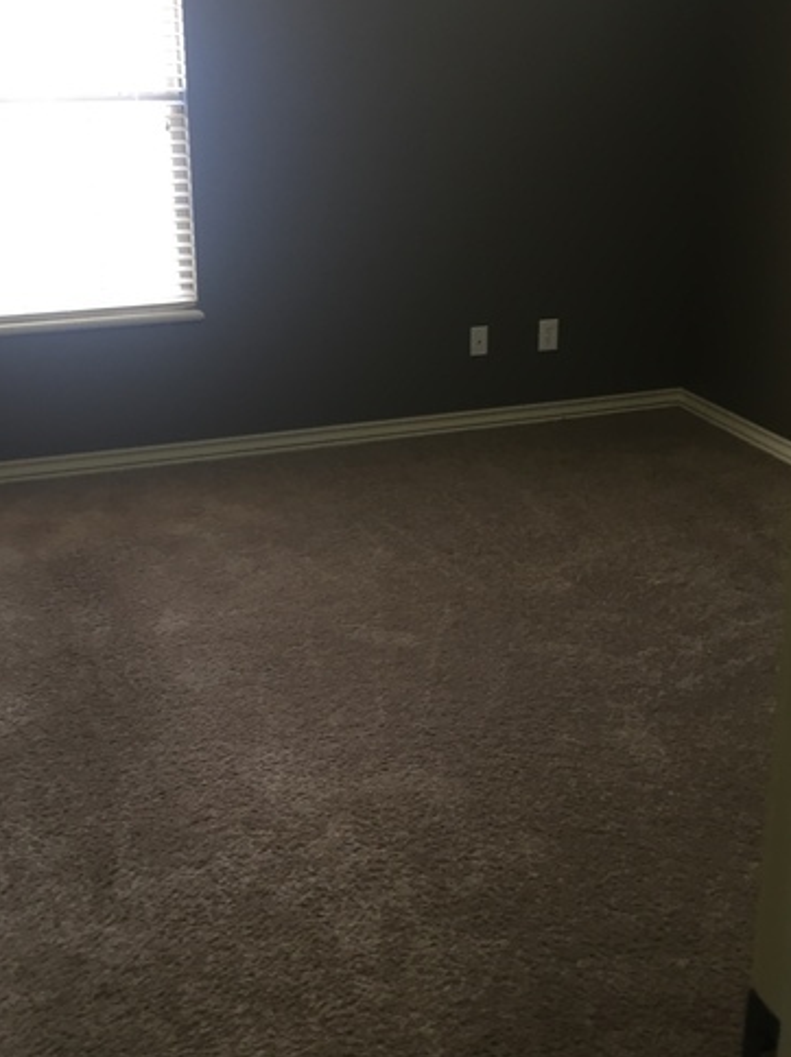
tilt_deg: -17.1
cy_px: 427
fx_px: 1221
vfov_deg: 46.6
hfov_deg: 35.9
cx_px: 367
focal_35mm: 40
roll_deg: +1.2
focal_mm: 4.15
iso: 64
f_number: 2.2
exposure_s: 1/30
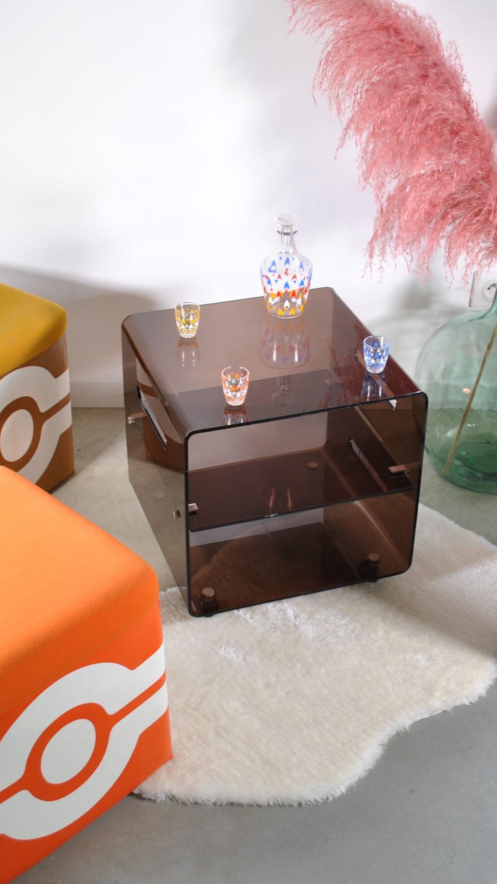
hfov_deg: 24.9
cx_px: 287
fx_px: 1125
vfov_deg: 42.9
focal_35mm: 48
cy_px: 435
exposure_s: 1/15
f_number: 4.5
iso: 100
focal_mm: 20
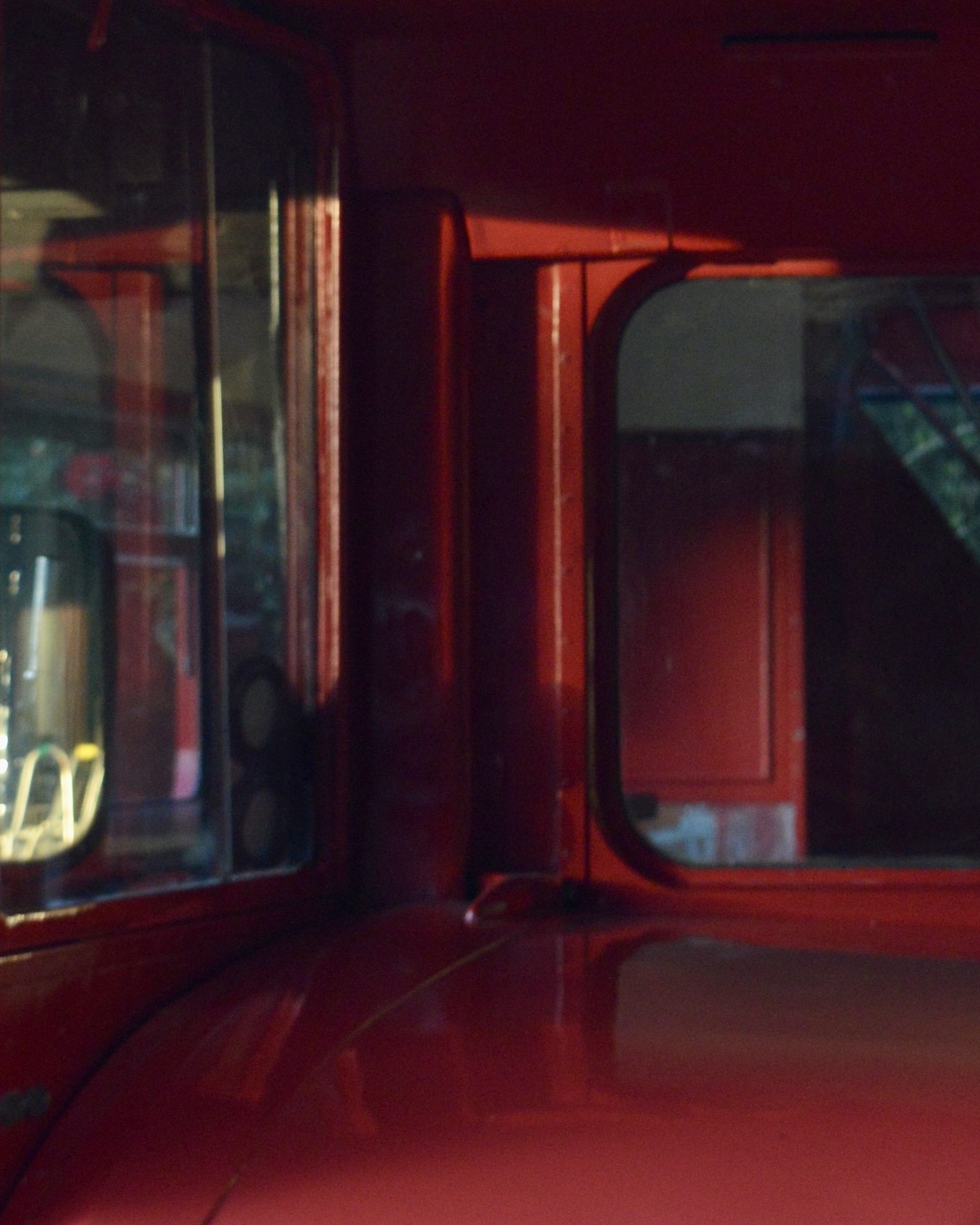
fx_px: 6940
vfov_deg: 10.1
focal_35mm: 191
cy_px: 301
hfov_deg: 8.1
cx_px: 670
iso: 500
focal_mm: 45
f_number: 5
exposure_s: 1/60
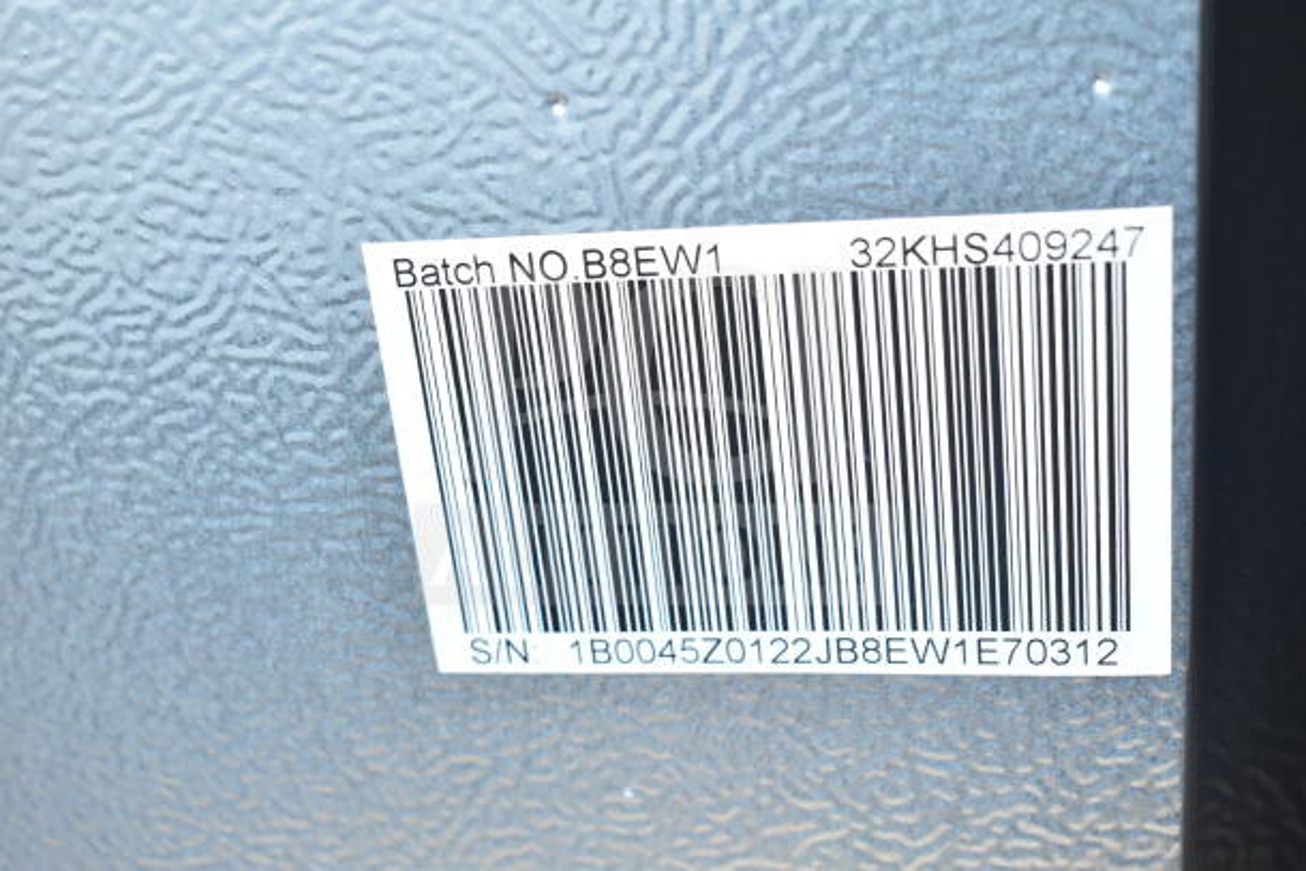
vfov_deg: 25.8
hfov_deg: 37.8
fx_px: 1905
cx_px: 653
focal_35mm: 52
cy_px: 436
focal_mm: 35
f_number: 6.3
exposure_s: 1/160
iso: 1600
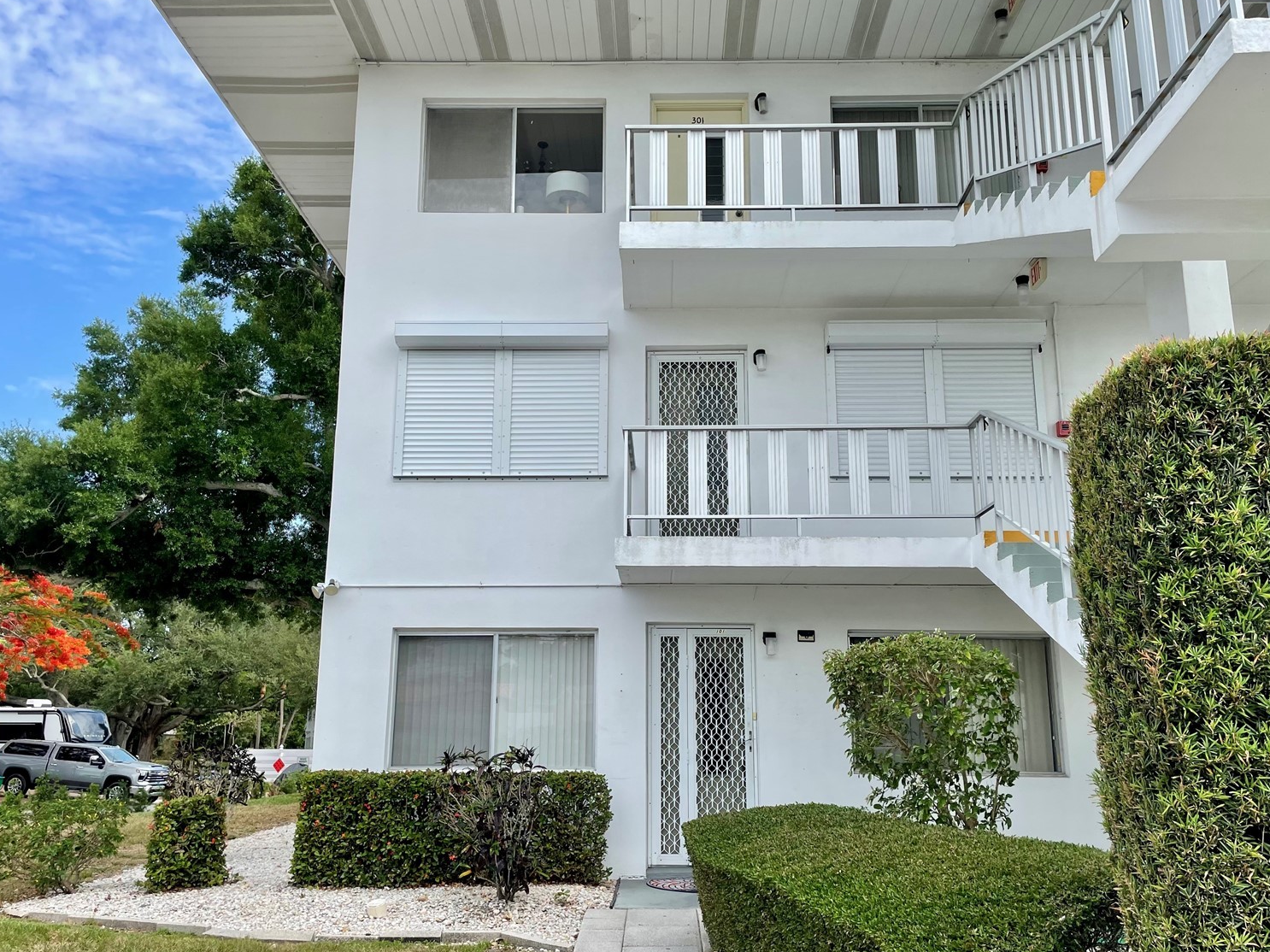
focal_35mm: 28
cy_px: 501
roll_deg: +0.3
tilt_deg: +10.7
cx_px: 650
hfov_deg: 63.4
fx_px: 1027
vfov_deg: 49.7
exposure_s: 1/2398
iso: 32
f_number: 1.6
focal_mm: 4.2
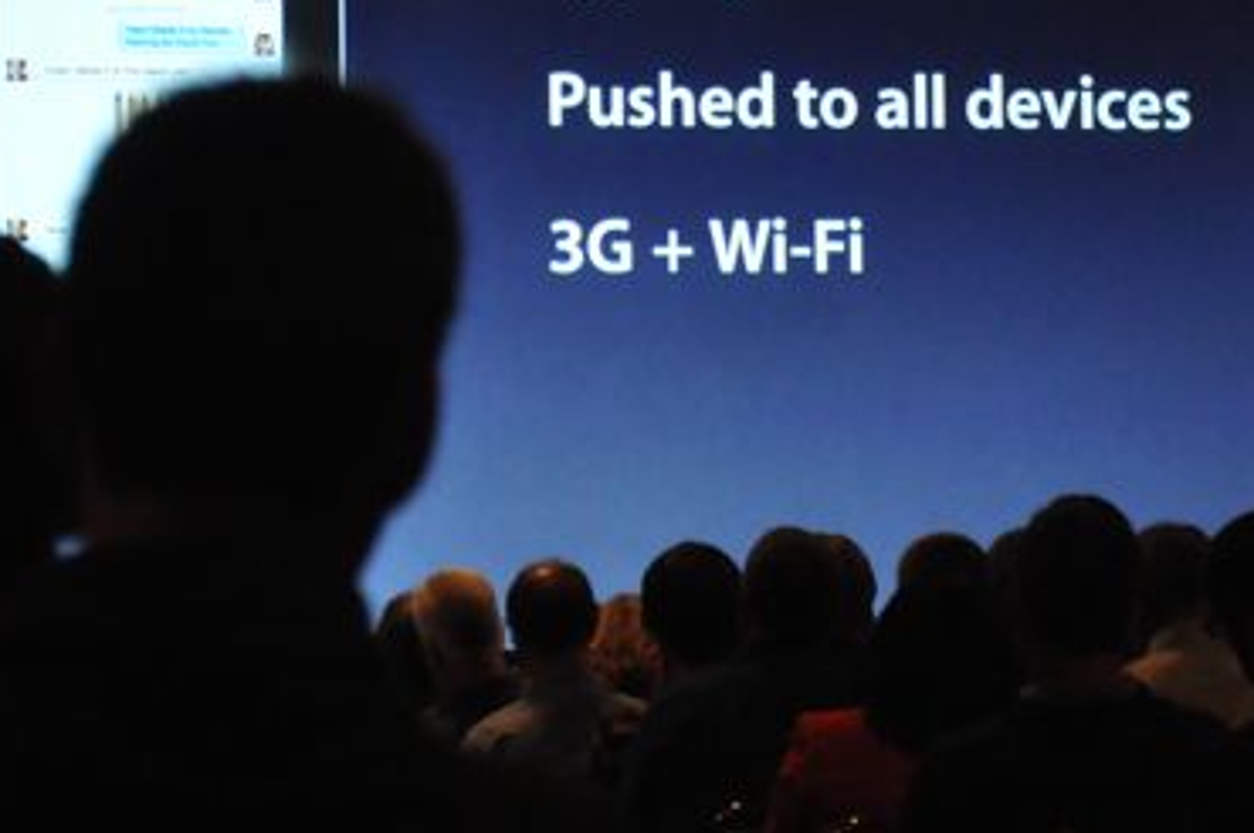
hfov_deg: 10.8
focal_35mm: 191
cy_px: 144
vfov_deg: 7.2
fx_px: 6647
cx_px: 654
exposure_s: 1/30
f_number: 5.3
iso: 2000
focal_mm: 62
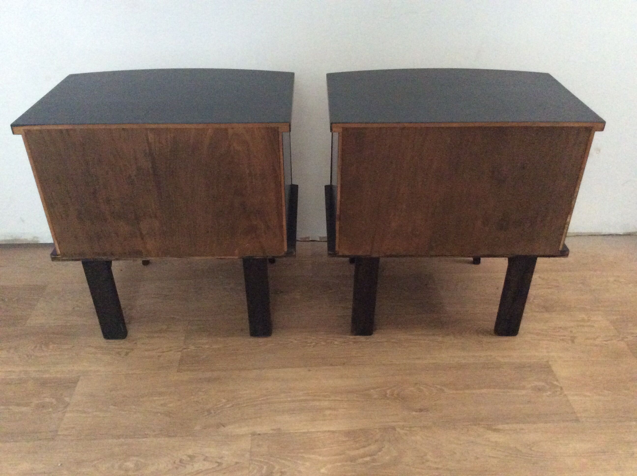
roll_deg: +1.4
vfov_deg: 44.1
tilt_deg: -31.2
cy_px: 238
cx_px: 318
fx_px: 588
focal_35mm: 32
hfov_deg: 56.9
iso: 500
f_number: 2.4
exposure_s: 1/17
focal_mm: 3.3
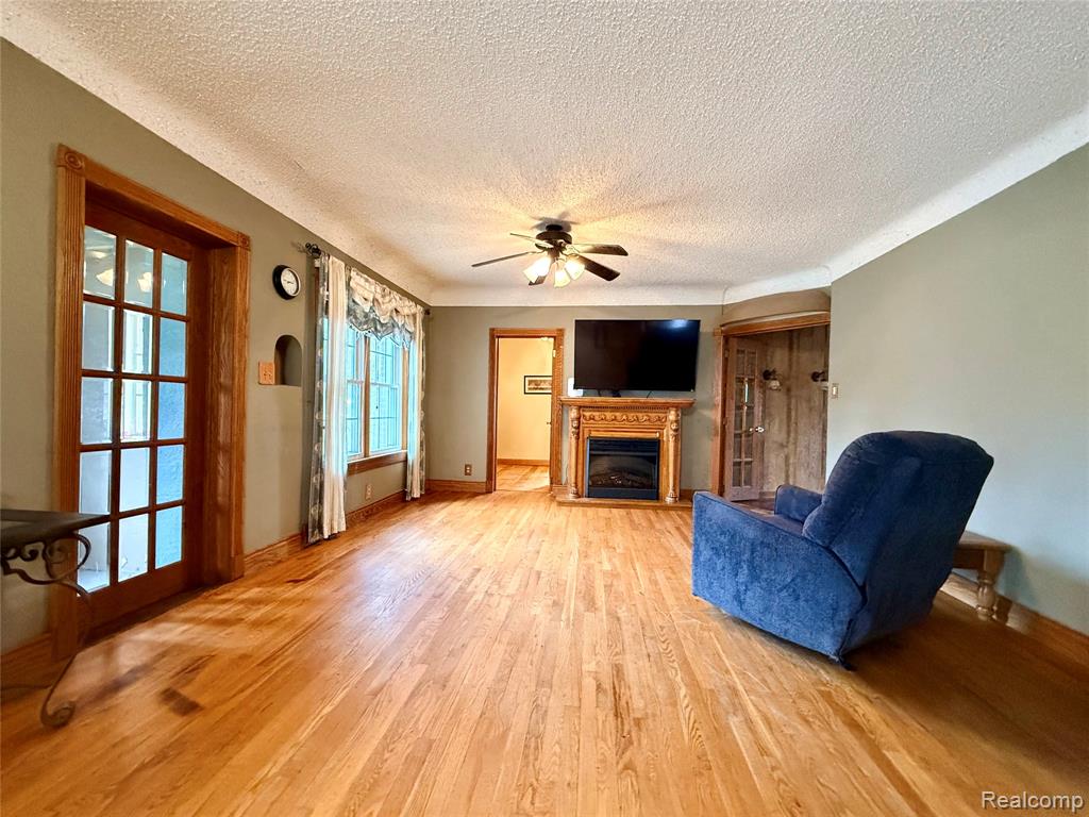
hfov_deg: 102.1
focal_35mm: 14
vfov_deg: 85.7
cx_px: 544
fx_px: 440
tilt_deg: +0.2
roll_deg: -1.1
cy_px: 408
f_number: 2.2
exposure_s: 1/60
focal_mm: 2.22
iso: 800
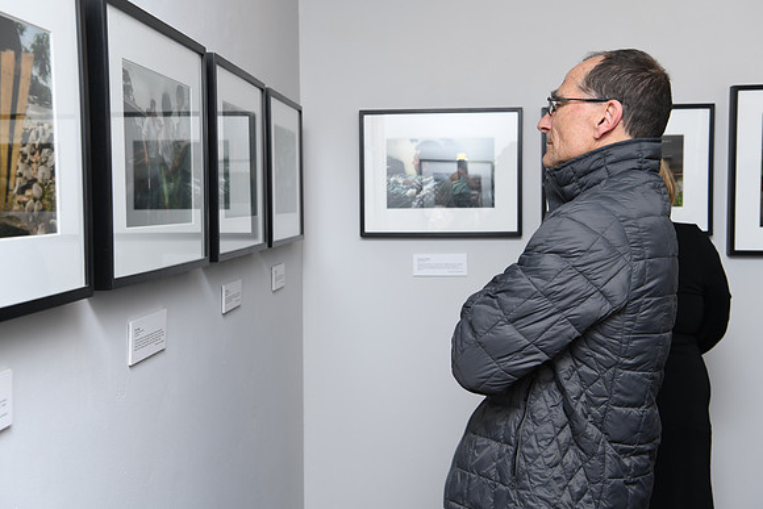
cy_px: 254
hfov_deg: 41.1
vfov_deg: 28.1
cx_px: 382
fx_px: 1018
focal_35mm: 48
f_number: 7.1
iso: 320
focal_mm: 48
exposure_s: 1/160
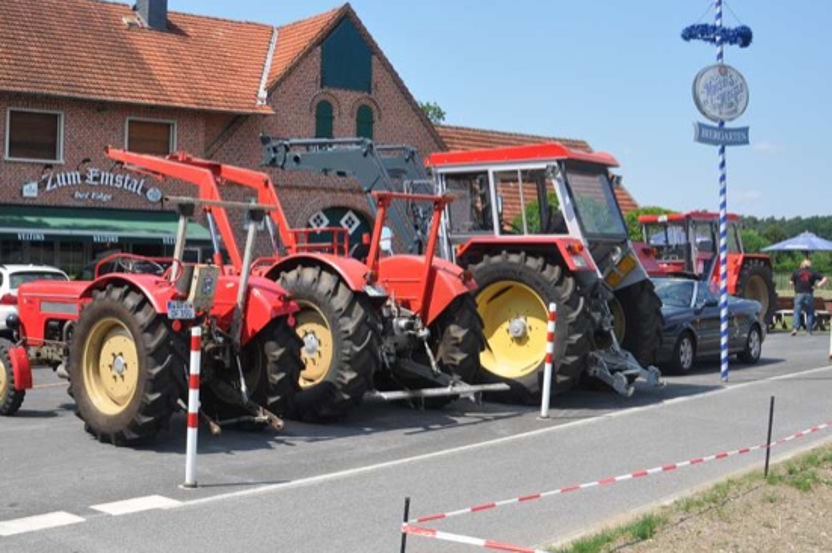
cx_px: 246
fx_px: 1056
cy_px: 190
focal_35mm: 46
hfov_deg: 42.2
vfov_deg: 29.2
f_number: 9
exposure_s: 1/320
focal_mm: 21
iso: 200
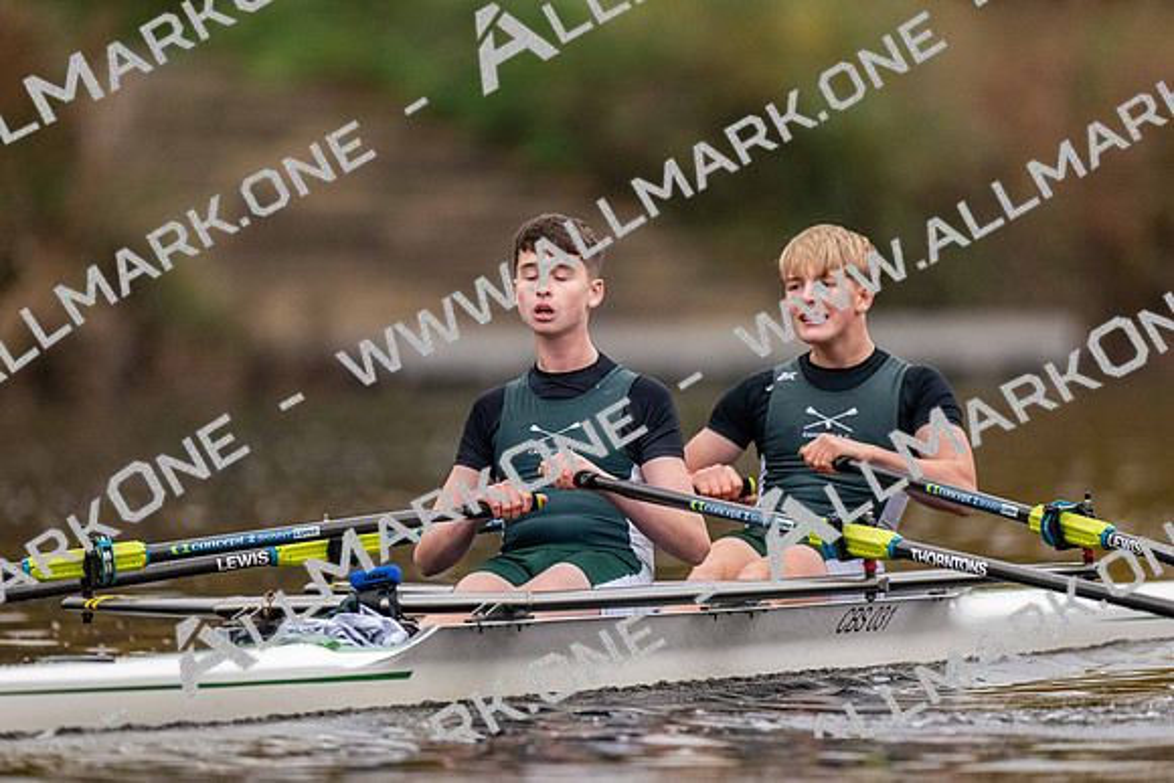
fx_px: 19570
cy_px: 392
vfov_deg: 2.3
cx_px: 587
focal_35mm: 600
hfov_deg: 3.4
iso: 4000
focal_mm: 600
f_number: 4
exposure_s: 1/2500
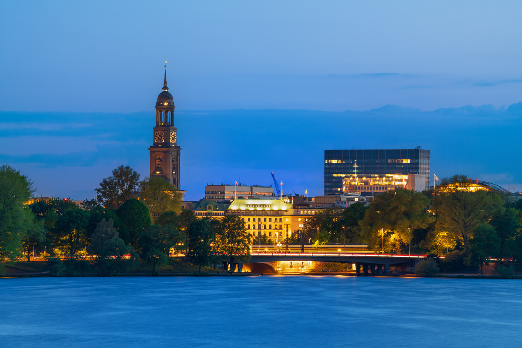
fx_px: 4640
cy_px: 174
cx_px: 261
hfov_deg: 6.4
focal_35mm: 320
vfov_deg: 4.3
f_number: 6
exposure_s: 15
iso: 100
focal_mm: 320
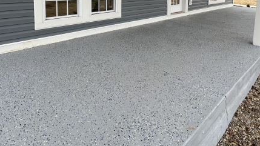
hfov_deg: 80.8
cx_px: 114
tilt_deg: -5.4
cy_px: 1
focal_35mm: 22
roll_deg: -0.8
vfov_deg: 44.0
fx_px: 152
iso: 32
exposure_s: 1/145
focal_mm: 1.57
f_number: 1.8
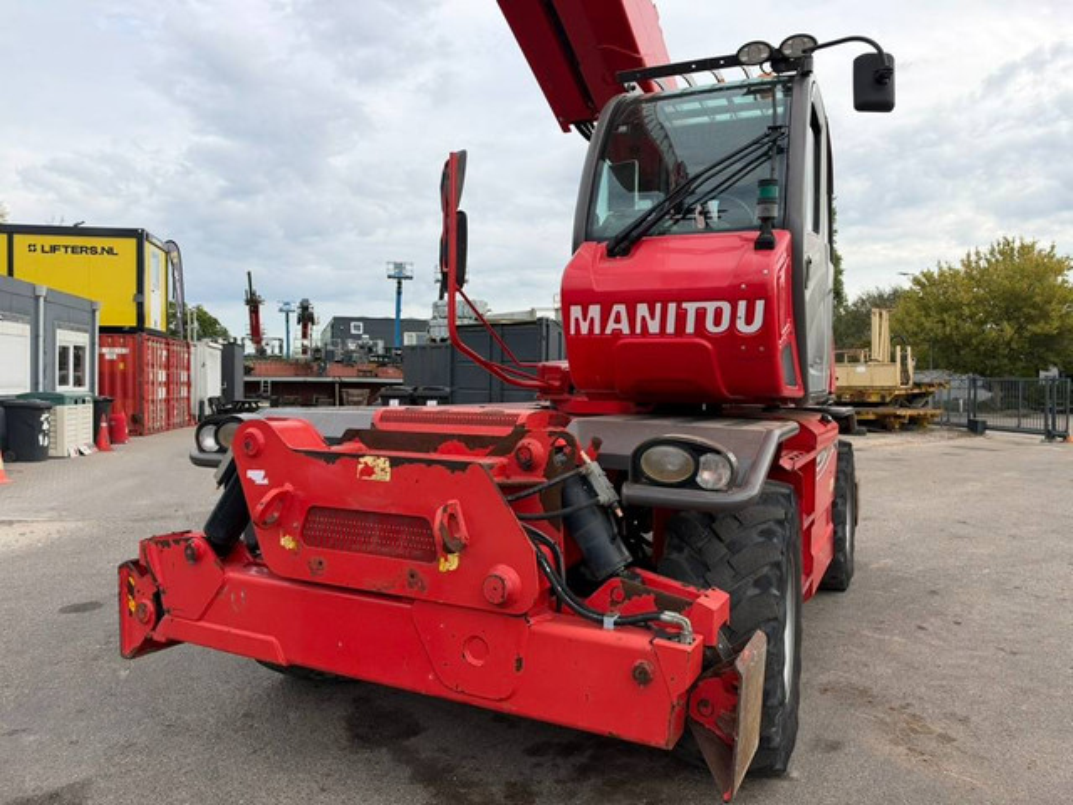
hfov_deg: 71.6
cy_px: 402
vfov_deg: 56.8
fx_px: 744
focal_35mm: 24
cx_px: 536
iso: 64
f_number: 1.8
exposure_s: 1/1795
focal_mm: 6.93
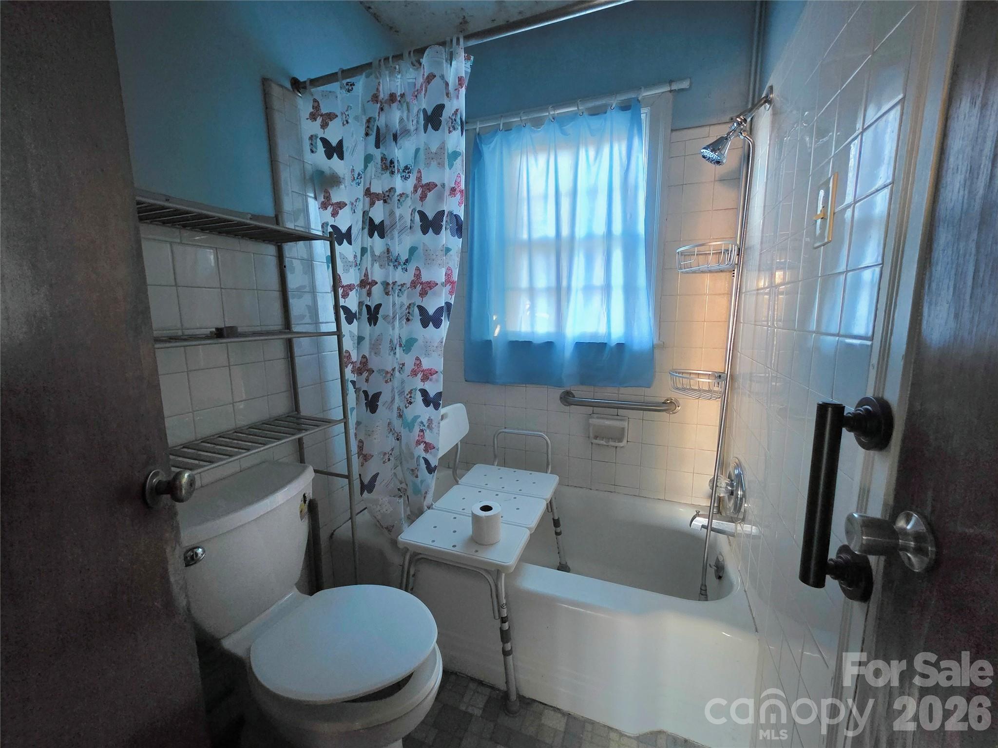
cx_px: 499
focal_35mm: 13
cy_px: 374
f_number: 1.9
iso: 800
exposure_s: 1/30
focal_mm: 2.2
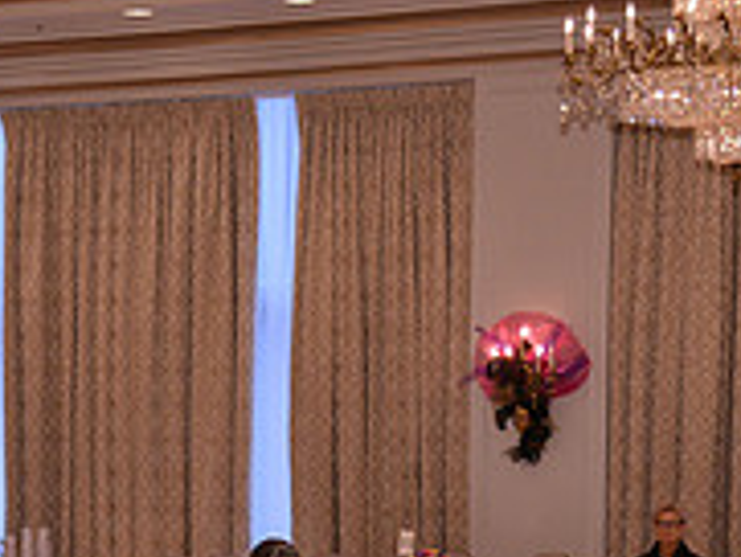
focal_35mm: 200
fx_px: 4284
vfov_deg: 7.4
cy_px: 711
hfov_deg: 9.8
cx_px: 78
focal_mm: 65
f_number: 4.5
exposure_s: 1/250
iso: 1250
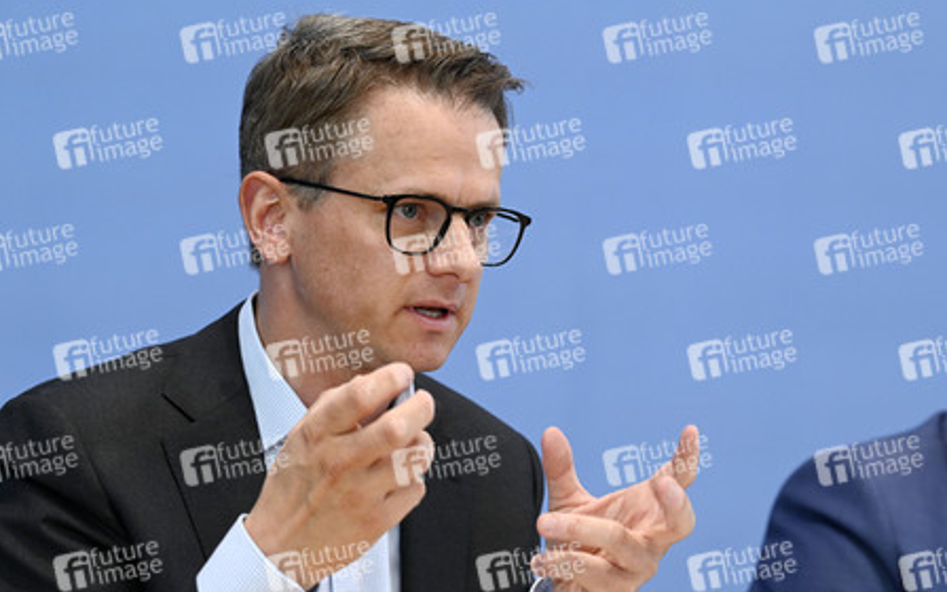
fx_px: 4233
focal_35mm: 164
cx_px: 475
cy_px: 302
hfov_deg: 12.8
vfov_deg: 8.0
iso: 3200
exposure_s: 1/640
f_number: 5.6
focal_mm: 160
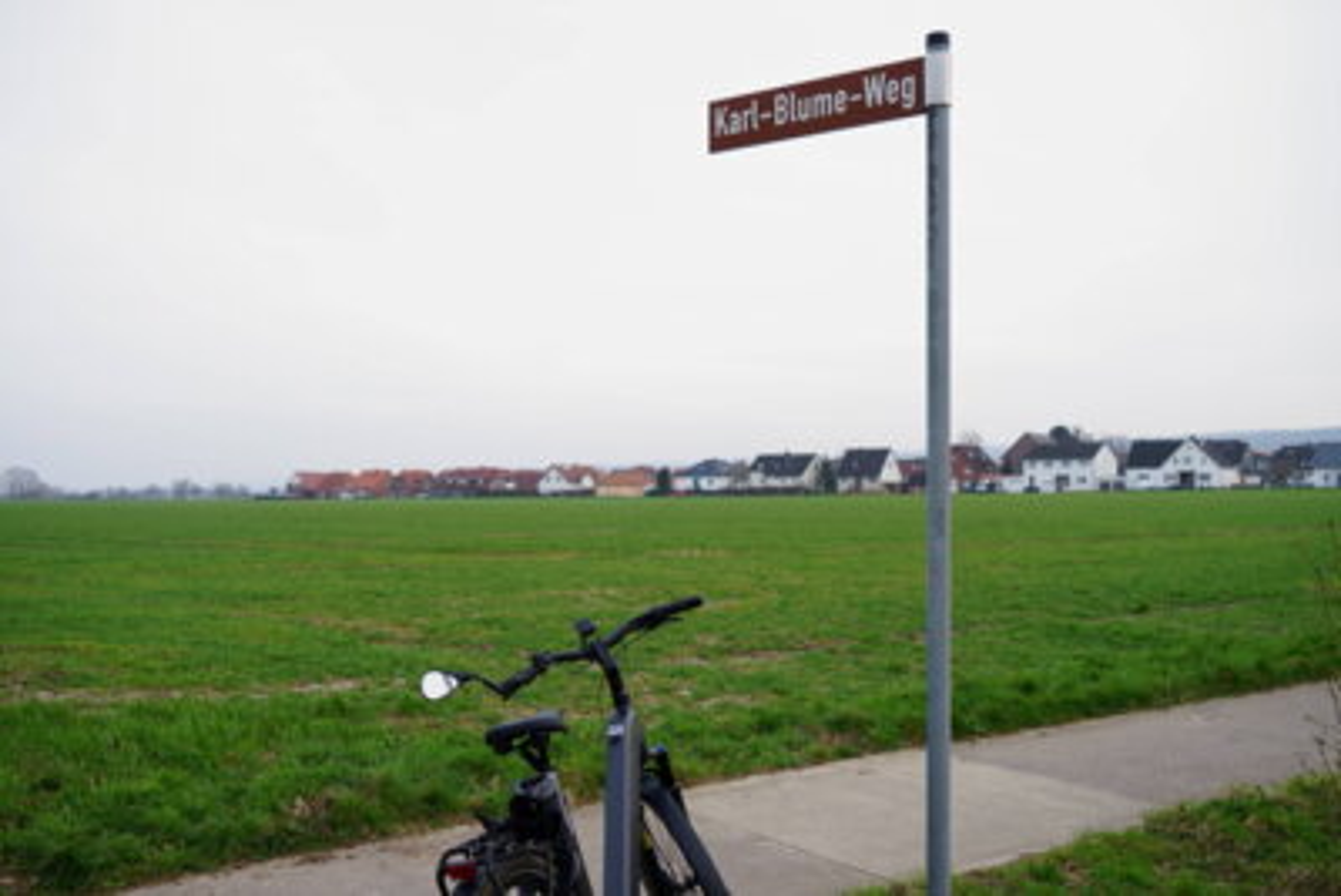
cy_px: 448
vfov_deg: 37.9
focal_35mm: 35
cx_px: 670
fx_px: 1304
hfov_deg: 54.4
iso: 100
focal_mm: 35
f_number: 6.3
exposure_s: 1/80
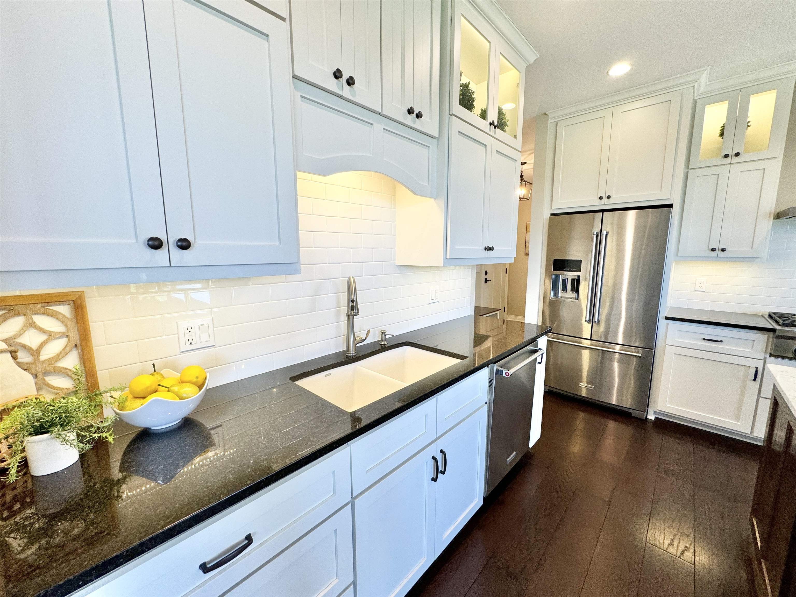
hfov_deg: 102.1
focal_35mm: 14
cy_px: 298
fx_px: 322
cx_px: 398
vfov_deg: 85.7
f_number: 2.2
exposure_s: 1/120
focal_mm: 2.22
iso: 100
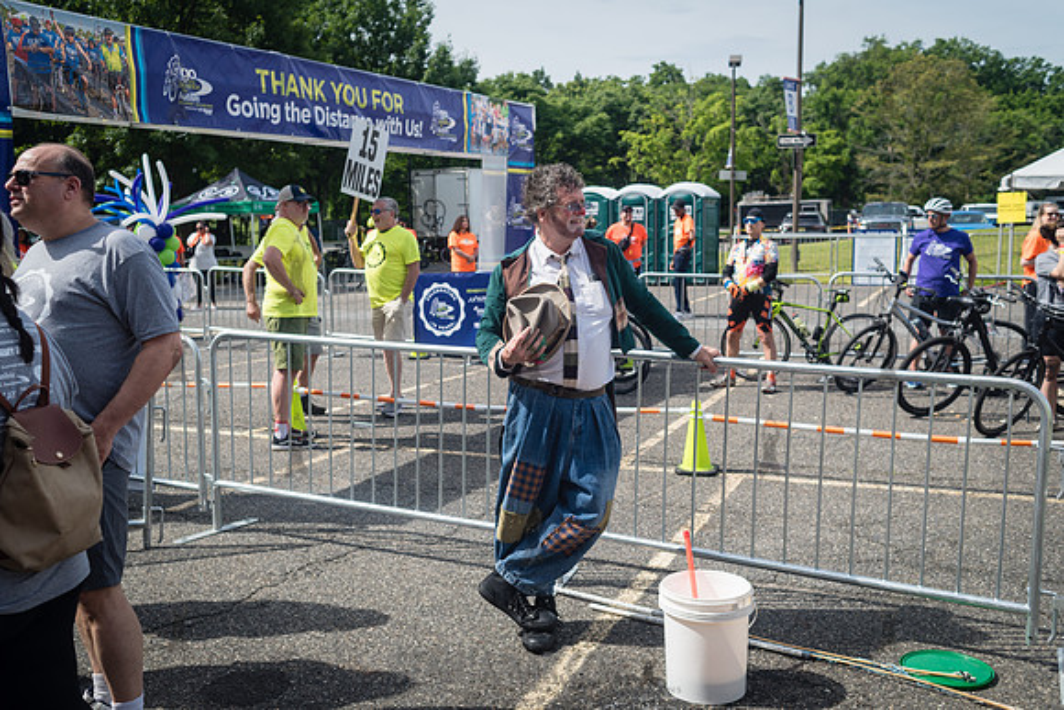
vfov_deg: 37.9
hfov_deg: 54.4
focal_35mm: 35
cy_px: 355
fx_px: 1035
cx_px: 532
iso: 200
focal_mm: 35
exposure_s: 1/1600
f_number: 4
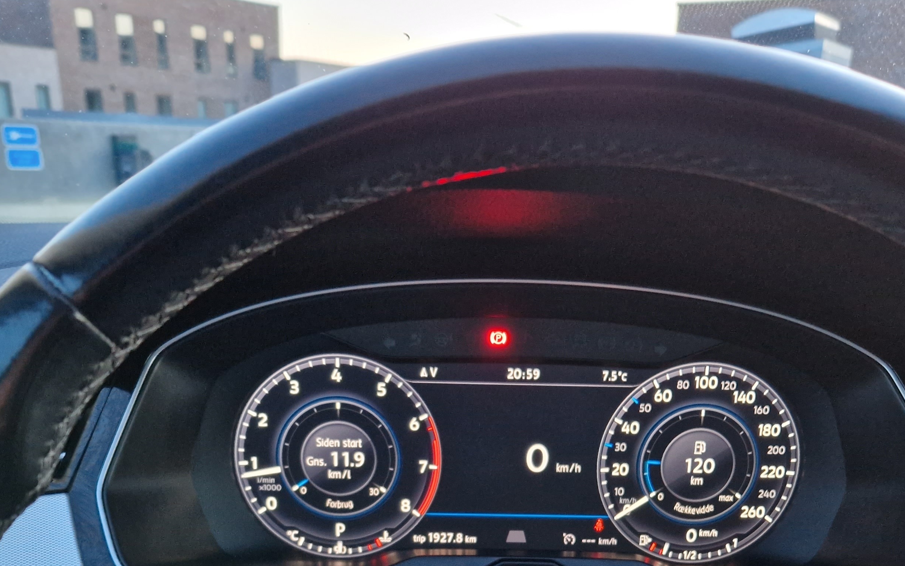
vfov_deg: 30.0
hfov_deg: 49.3
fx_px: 987
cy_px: 553
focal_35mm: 40
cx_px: 474
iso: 640
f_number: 1.8
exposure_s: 1/24
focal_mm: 5.4
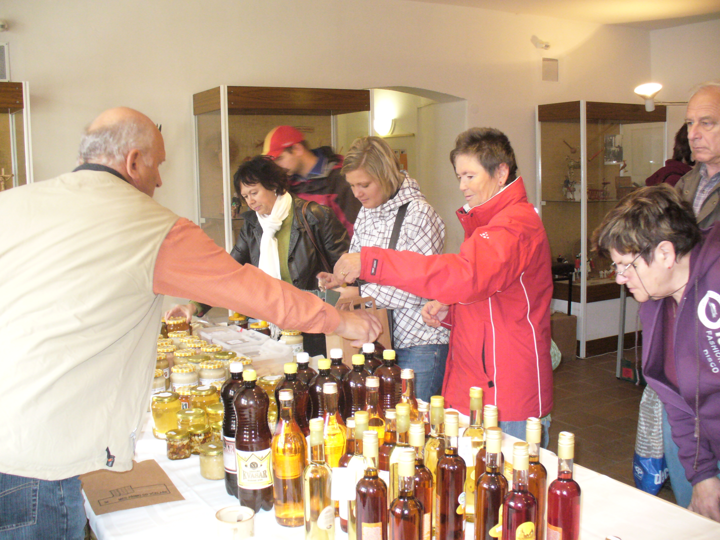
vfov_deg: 38.7
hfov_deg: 50.1
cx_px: 360
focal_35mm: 37
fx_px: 770
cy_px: 270
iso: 320
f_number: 2.8
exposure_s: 1/30
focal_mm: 6.1
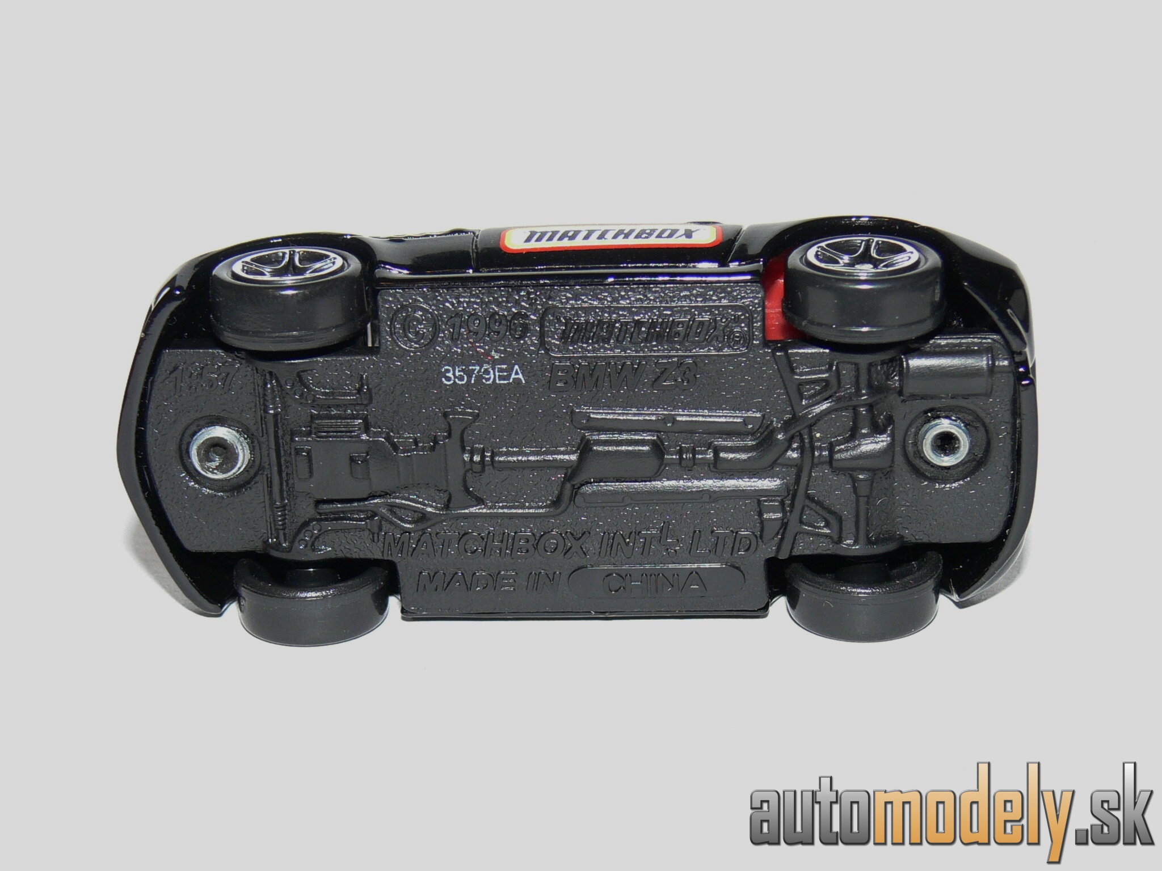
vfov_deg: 19.4
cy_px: 436
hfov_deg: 25.7
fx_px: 2551
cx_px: 581
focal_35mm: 76
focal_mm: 12.1
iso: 100
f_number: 4
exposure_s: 1/30
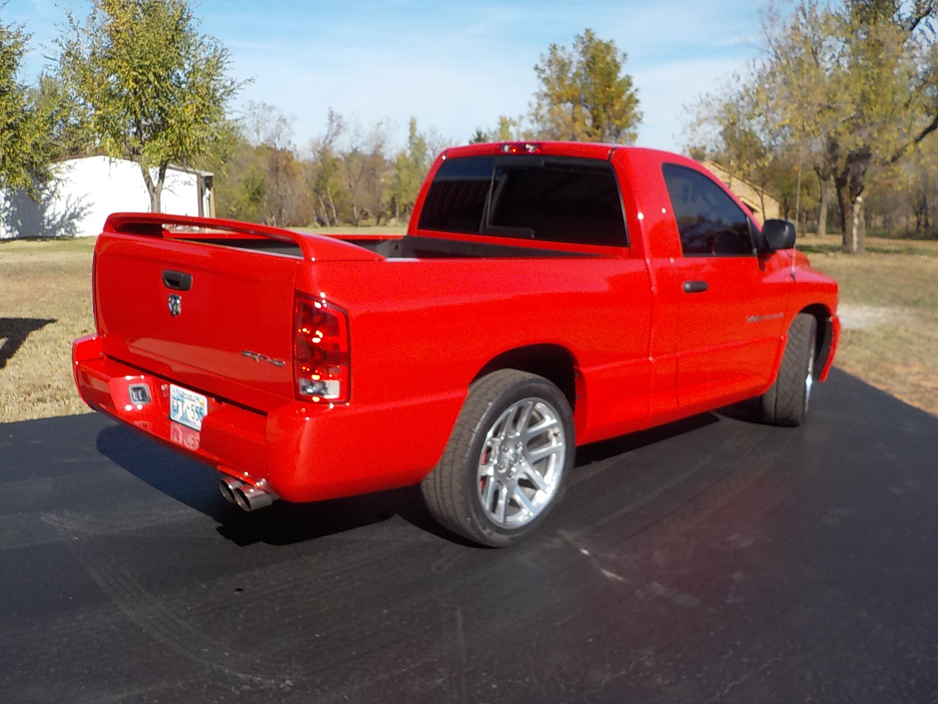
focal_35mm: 30
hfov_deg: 60.0
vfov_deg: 46.8
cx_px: 469
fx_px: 813
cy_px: 352
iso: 125
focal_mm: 4.1
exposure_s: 1/1250
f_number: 3.3
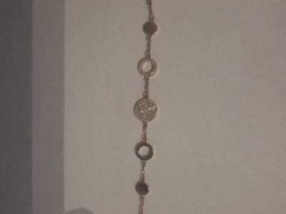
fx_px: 190
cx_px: 143
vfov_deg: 58.9
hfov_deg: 73.9
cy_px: 107
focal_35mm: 23
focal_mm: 5.4
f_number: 1.8
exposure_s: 1/100
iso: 1600
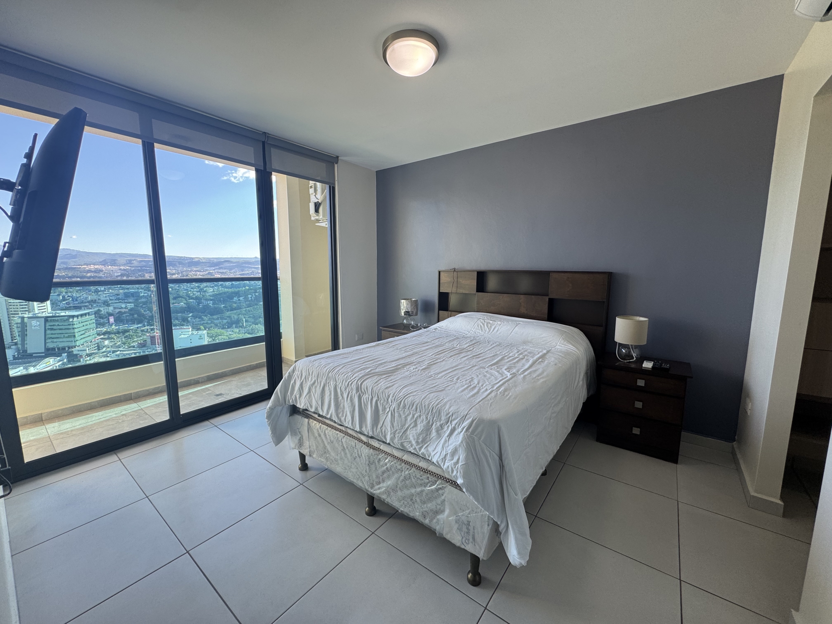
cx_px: 416
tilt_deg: -8.9
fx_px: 336
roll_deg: +0.0
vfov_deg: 85.7
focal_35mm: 14
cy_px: 312
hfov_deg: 102.1
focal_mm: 2.22
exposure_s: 1/99
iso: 50
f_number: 2.2
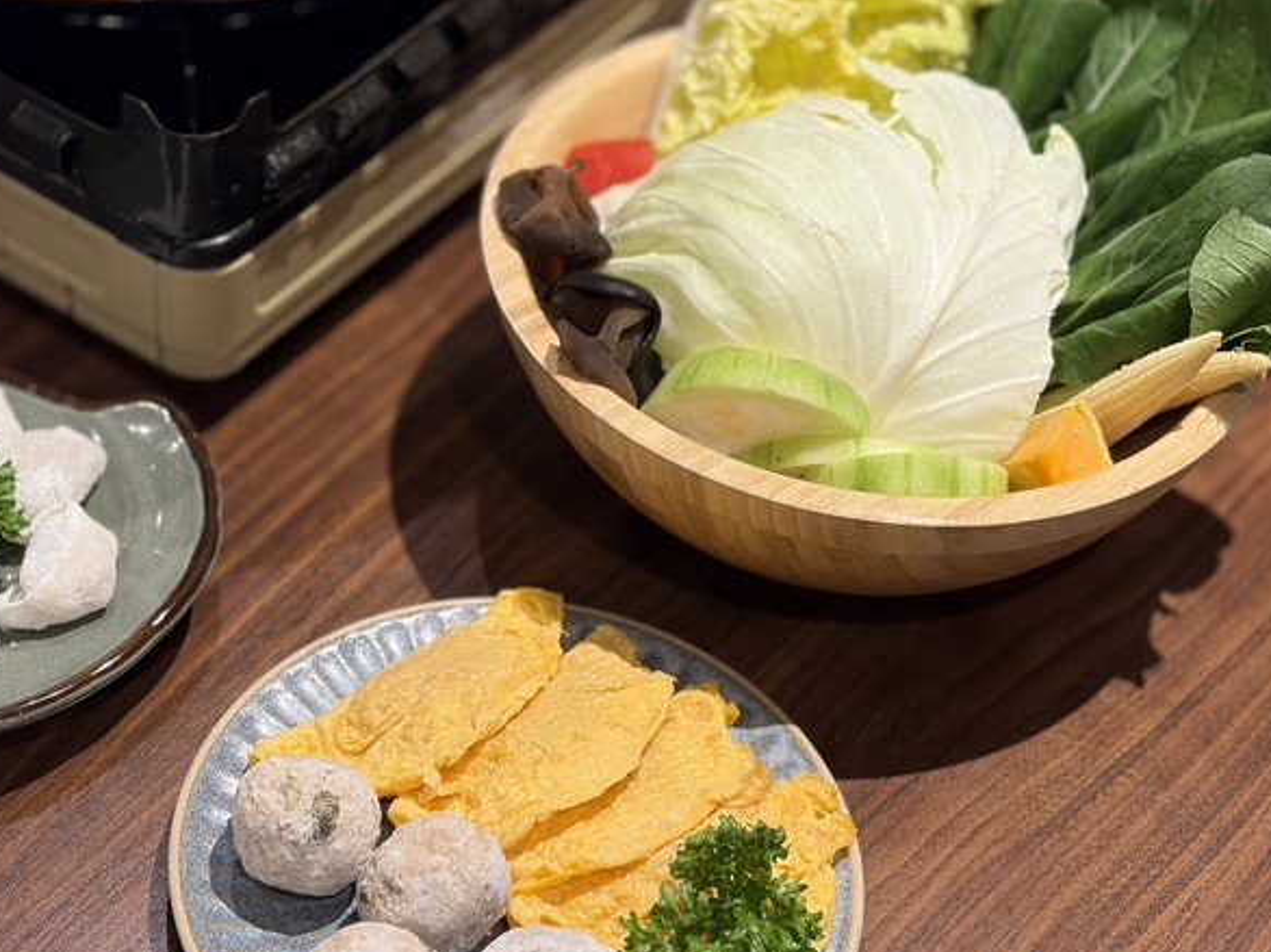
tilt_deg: -44.8
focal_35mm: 71
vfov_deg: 20.7
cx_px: 523
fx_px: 2606
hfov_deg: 27.4
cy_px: 525
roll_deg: -5.8
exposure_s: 1/60
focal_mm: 5.96
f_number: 1.6
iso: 64
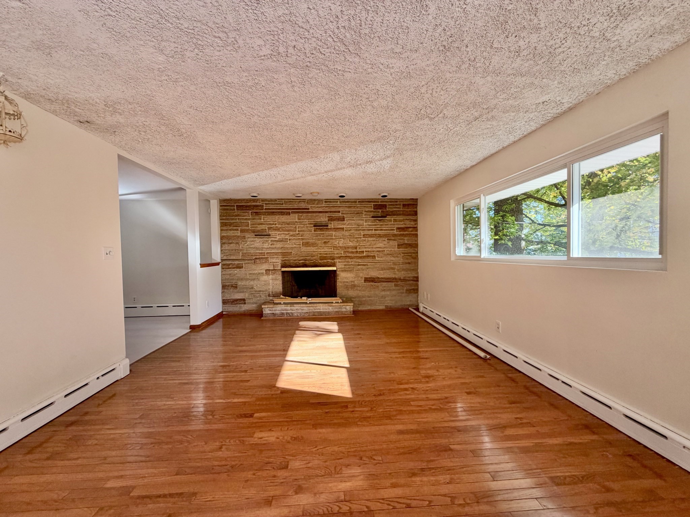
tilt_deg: -1.1
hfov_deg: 102.1
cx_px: 345
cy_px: 258
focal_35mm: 14
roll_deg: +1.2
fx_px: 279
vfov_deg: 85.7
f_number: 2.2
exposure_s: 1/121
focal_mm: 2.22
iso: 160
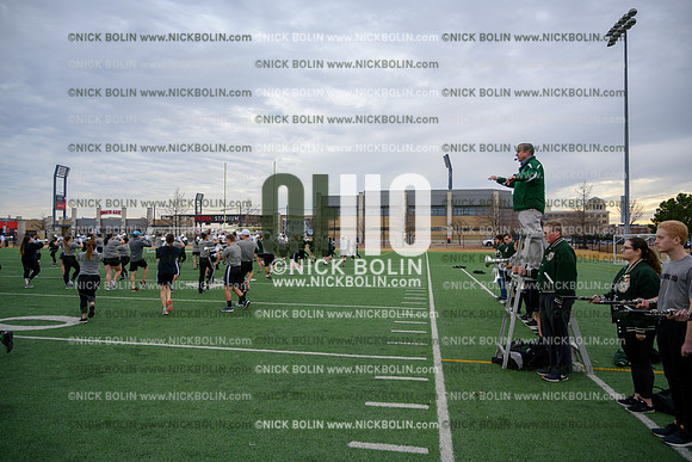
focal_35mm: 24
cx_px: 346
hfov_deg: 73.7
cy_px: 231
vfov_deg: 53.2
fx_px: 461
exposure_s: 1/2000
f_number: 4
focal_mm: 24
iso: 800
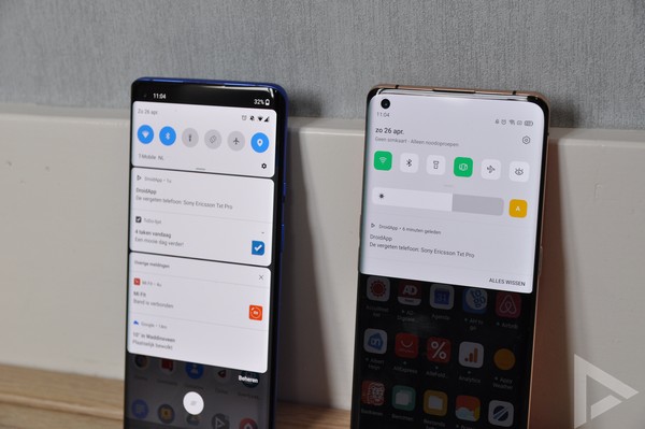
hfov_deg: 27.0
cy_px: 214
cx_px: 322
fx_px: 1343
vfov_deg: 18.2
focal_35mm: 75
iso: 400
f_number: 5
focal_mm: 50
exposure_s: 1/100
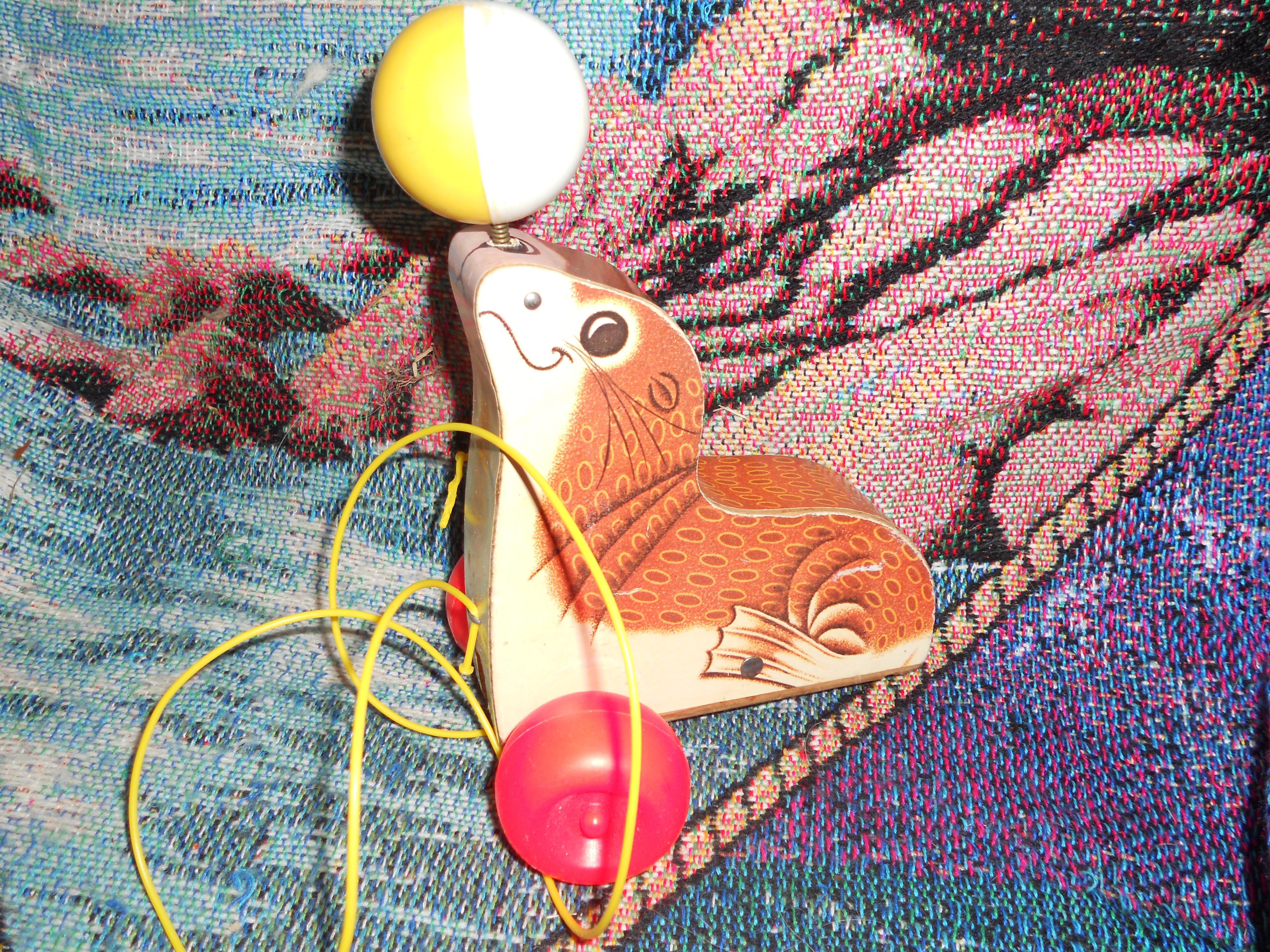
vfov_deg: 44.2
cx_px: 635
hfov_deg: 56.8
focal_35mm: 32
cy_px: 476
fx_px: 1174
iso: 80
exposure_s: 1/25
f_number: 3.5
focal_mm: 5.8
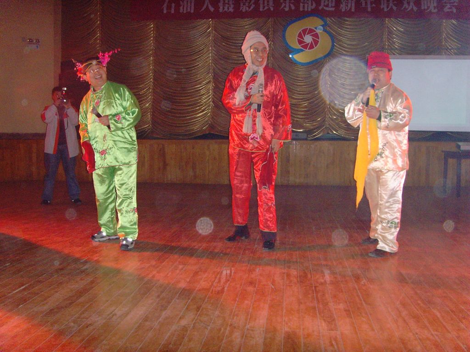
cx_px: 235
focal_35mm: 39
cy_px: 176
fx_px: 530
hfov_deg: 47.9
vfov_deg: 36.8
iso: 400
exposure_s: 1/45
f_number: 3.5
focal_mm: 6.6
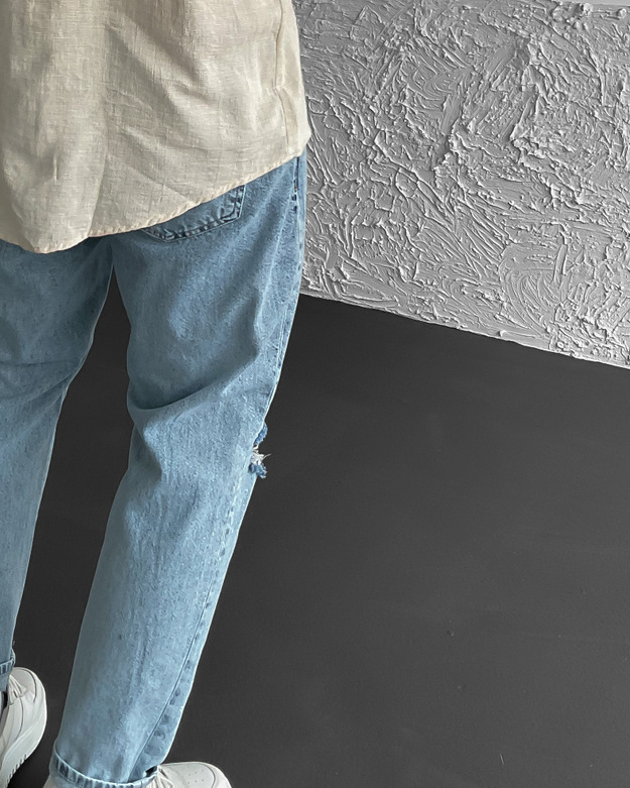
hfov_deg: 25.4
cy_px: 96
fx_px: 1352
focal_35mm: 58
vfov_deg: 31.1
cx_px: 65
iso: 64
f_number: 1.8
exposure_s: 1/120
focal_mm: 3
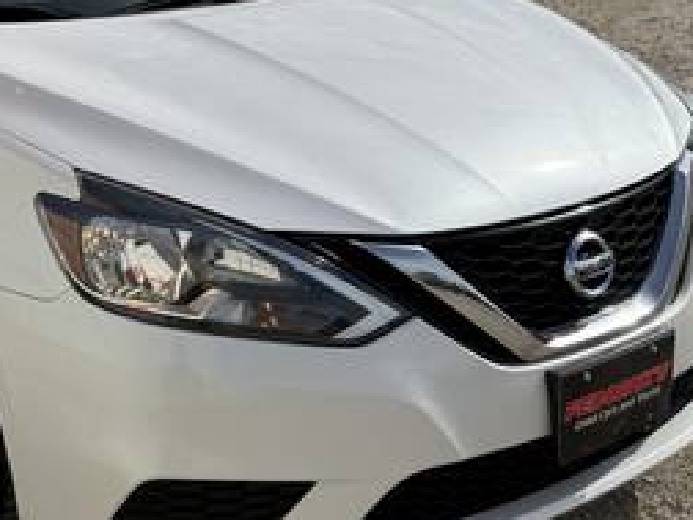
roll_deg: +5.1
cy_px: 237
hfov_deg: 30.8
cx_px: 126
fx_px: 1221
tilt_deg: -20.7
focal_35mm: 61
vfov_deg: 24.0
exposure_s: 1/8130
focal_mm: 6.76
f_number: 1.78
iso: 80
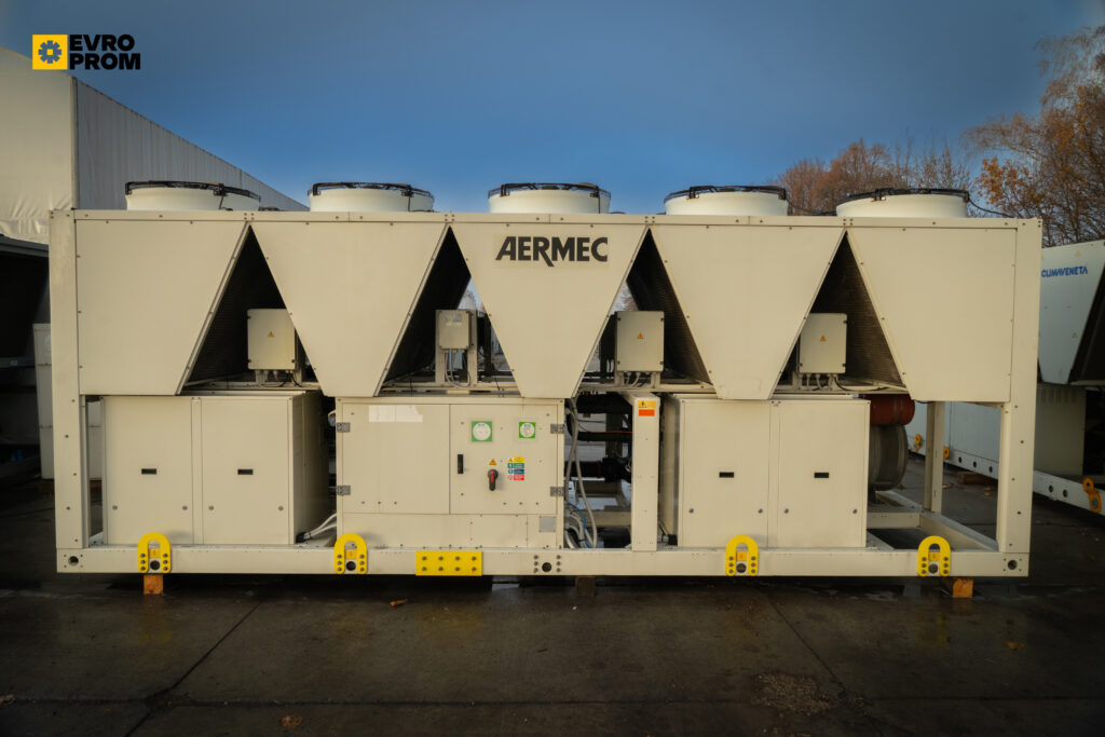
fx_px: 737
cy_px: 368
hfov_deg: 73.7
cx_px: 552
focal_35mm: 24
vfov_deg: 53.1
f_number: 8
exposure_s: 1/100
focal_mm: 24
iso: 400
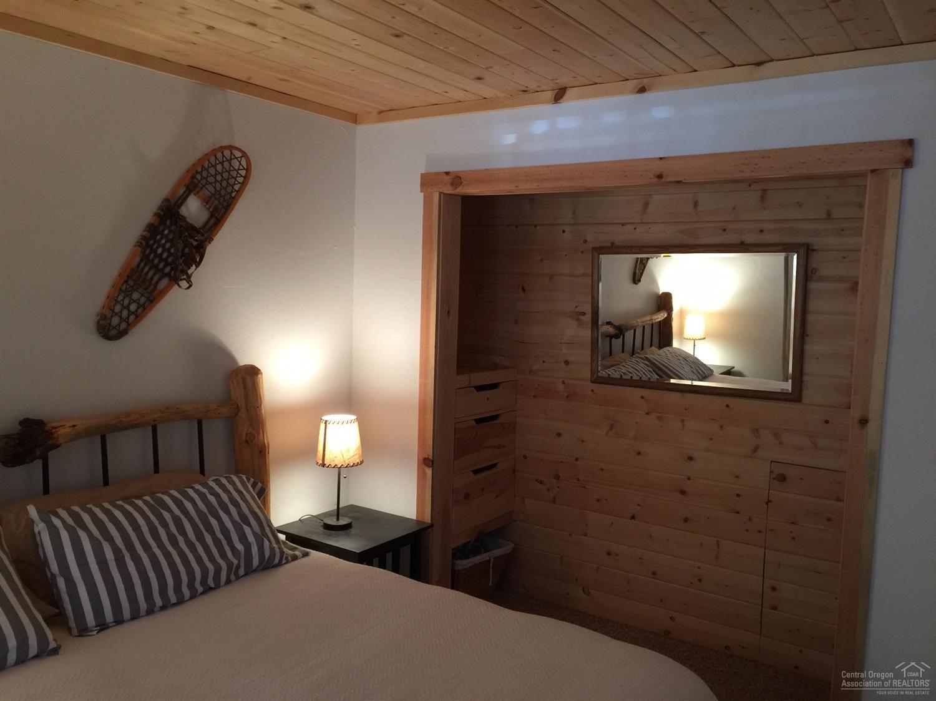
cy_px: 350
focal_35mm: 29
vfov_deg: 48.2
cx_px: 468
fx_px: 784
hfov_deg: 61.7
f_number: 2.2
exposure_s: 1/15
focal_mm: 4.15
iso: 80
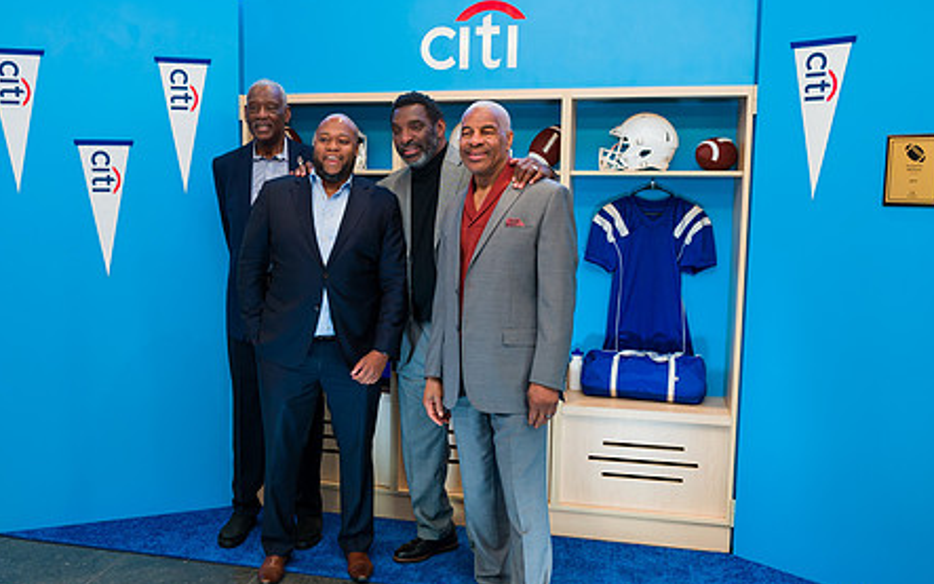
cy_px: 297
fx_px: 916
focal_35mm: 36
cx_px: 388
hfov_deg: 53.7
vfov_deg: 35.3
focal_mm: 27
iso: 500
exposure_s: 1/200
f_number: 4
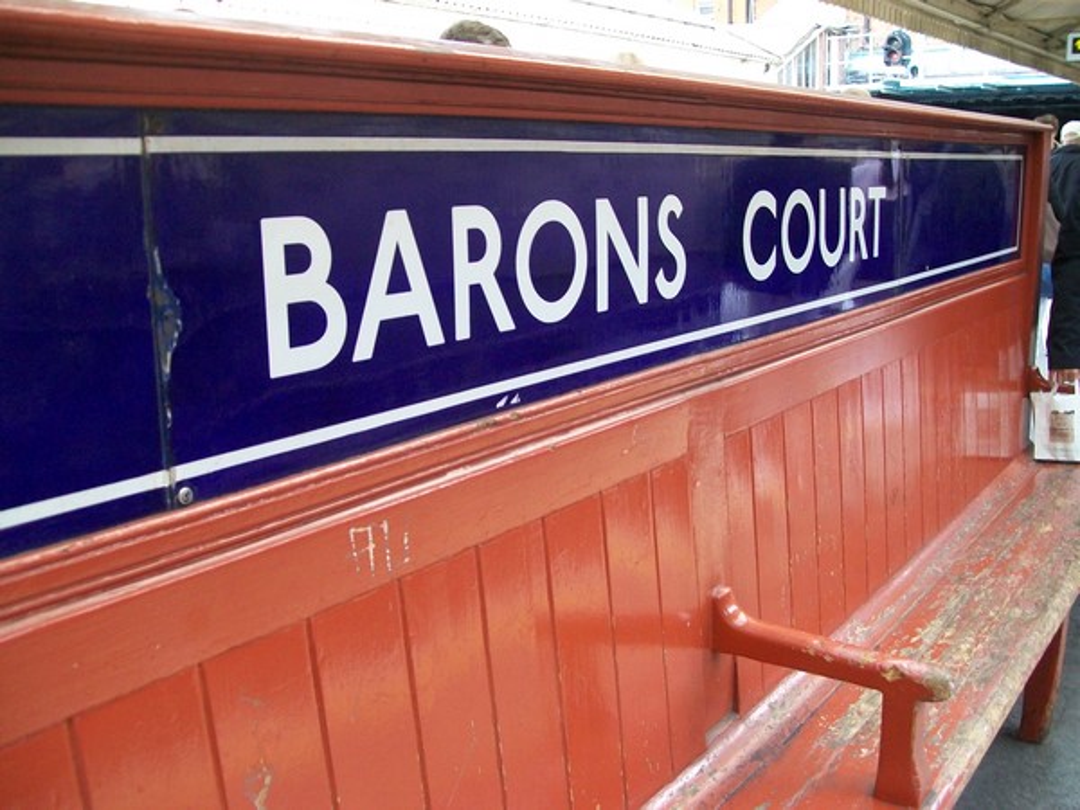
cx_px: 540
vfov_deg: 41.8
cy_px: 405
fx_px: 1061
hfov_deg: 54.0
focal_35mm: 34
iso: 160
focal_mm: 6.1
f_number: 2.7
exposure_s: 1/60
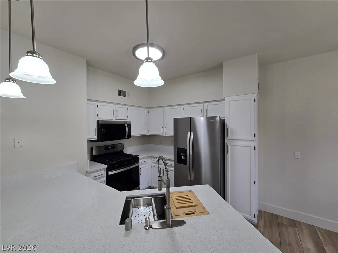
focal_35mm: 13
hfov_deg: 106.2
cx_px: 169
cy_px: 126
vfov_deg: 89.9
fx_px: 127
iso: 50
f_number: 2.2
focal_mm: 2.2
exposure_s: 1/60
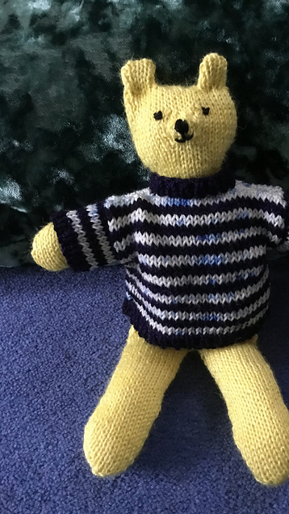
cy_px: 256
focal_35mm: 34
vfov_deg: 58.0
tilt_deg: -47.5
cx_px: 181
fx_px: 463
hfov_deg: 34.5
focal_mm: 3.3
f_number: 2.4
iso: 500
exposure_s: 1/17
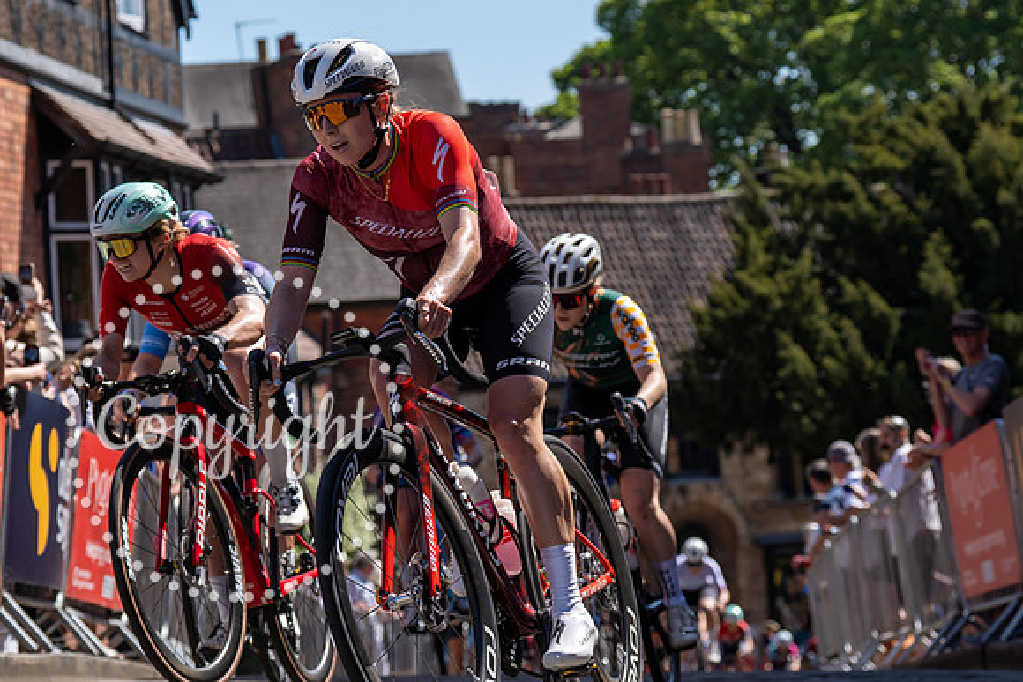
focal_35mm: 111
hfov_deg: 18.4
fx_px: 3159
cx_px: 400
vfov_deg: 12.3
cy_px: 141
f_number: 4
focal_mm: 70
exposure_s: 1/1600
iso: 100
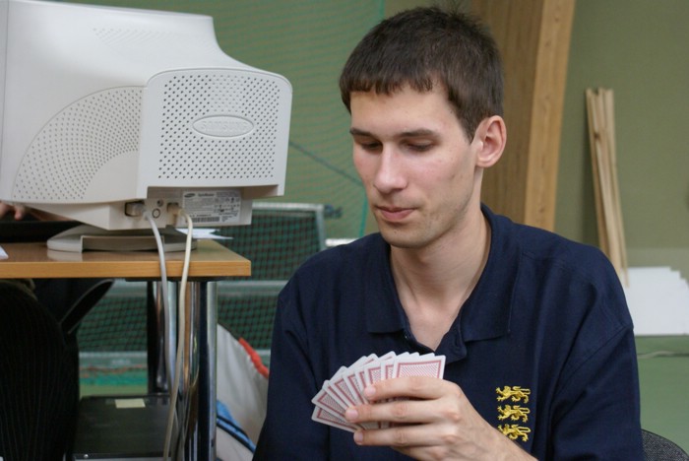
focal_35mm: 68
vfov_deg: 20.2
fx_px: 1293
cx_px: 344
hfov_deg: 29.8
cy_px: 230
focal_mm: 45
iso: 800
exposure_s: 1/60
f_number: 5.6
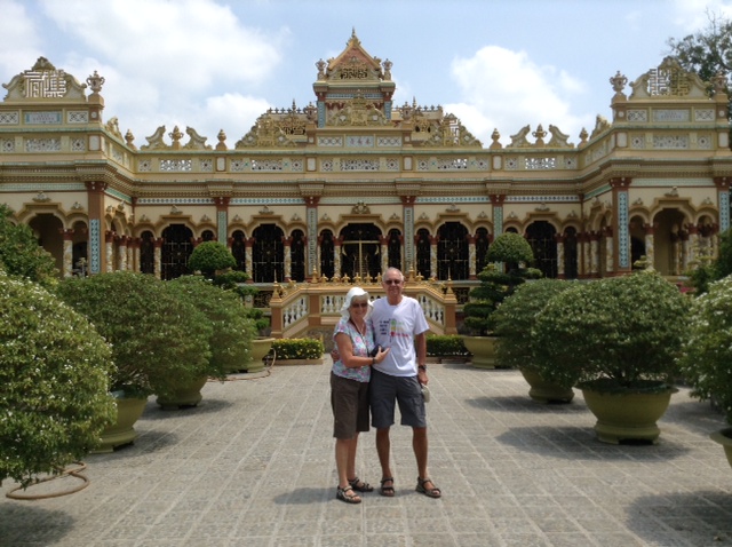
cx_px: 366
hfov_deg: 55.4
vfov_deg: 42.8
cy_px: 274
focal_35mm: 33
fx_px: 697
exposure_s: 1/1259
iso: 32
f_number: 2.4
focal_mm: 3.3
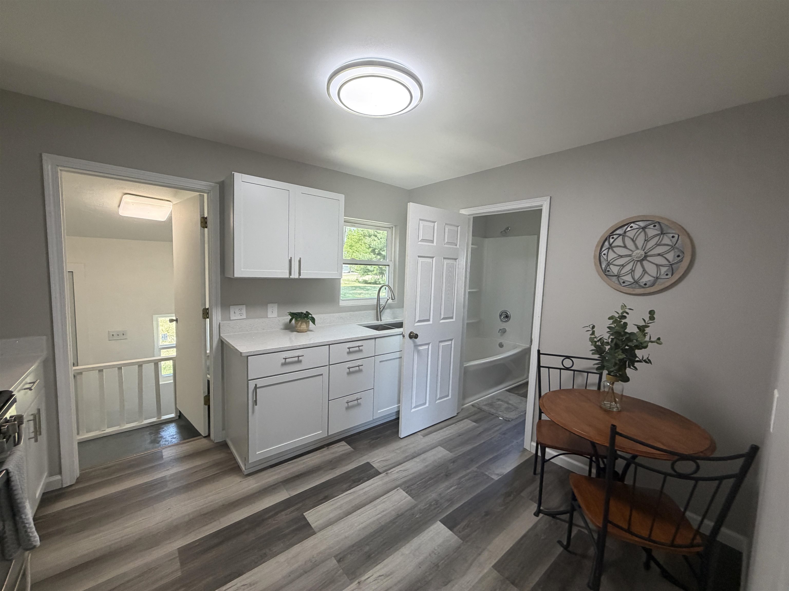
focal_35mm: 14
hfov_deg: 102.1
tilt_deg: -5.2
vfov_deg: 85.7
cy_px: 296
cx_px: 394
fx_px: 319
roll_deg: -1.2
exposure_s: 1/120
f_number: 2.2
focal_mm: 2.22
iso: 200
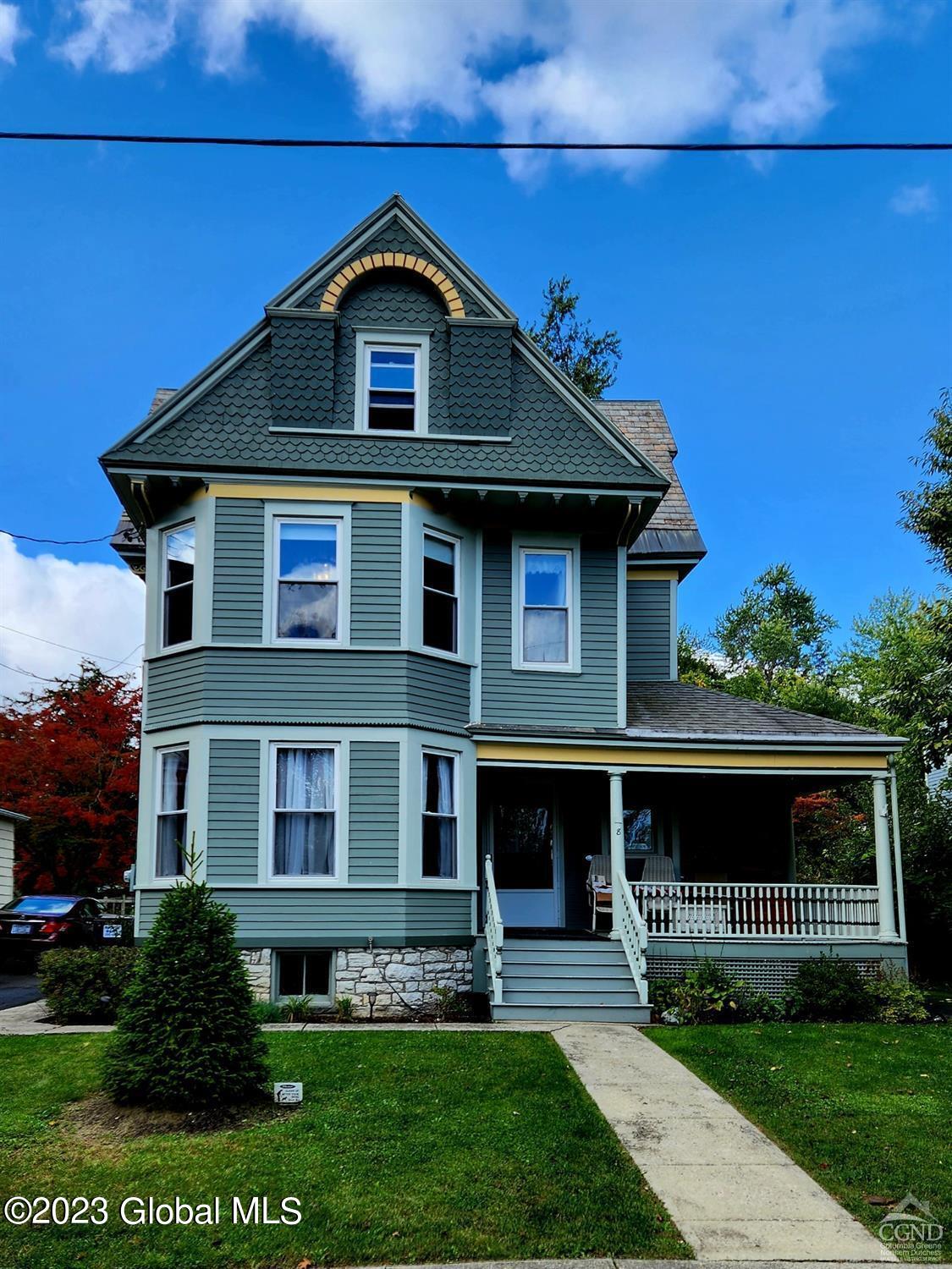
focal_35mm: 23
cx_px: 476
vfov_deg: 73.9
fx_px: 843
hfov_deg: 58.9
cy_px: 634
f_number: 1.8
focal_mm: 5.4
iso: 20
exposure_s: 1/714
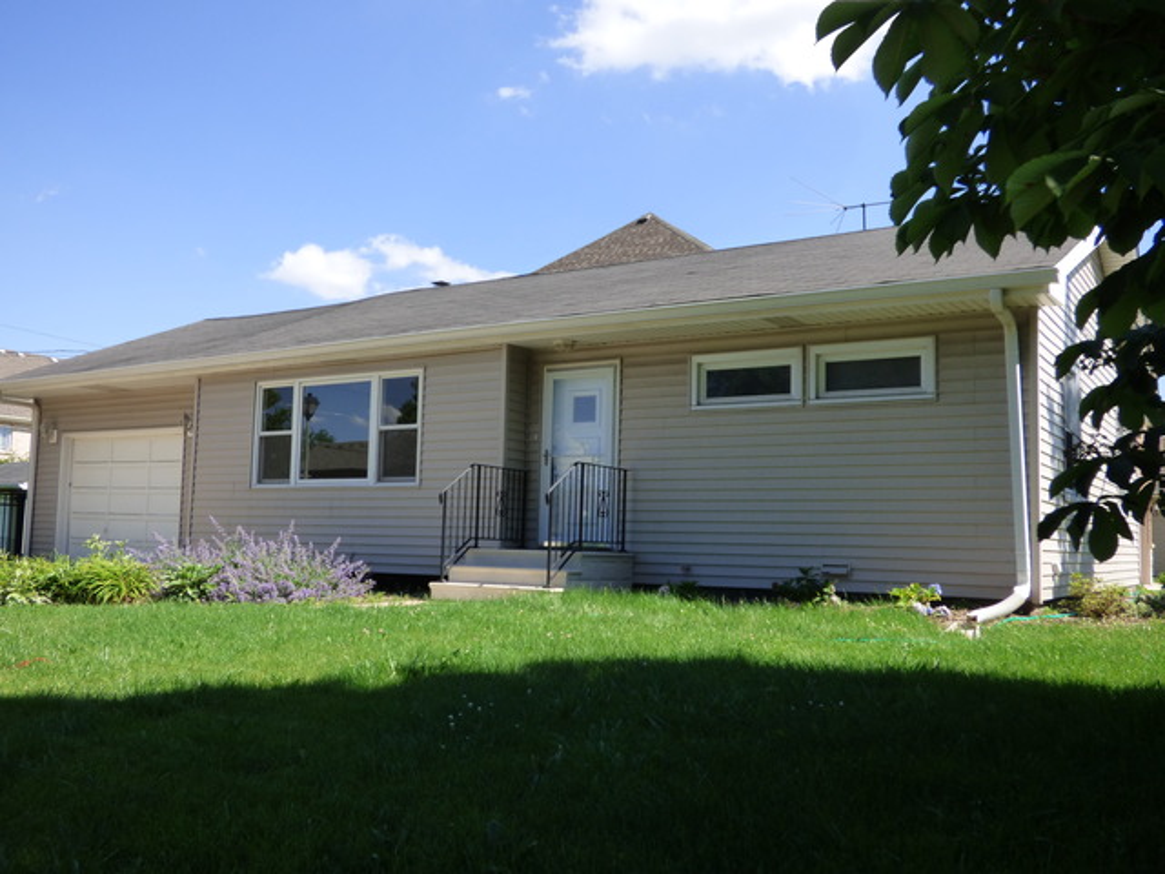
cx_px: 582
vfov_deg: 44.2
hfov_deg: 56.8
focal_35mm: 32
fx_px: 1077
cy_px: 437
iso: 160
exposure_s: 1/640
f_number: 3.4
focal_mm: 5.78
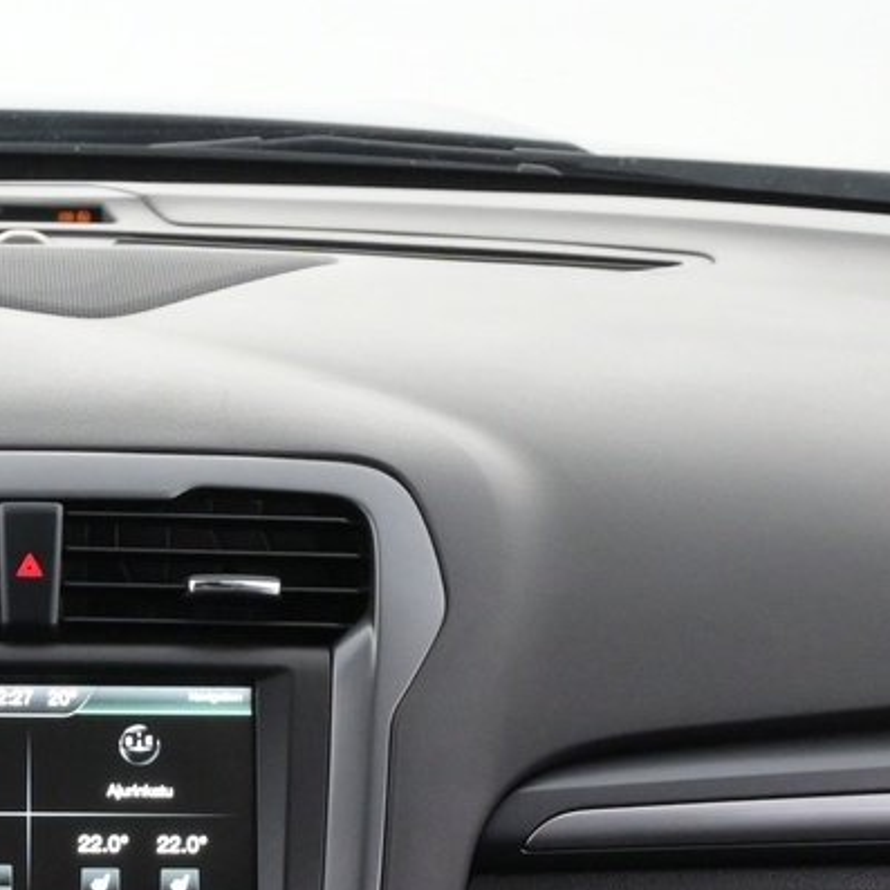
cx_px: 20
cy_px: 1188
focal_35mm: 107
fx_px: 3101
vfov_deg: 15.5
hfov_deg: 16.0
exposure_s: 1/40
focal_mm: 20.5
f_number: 3.8
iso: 2500
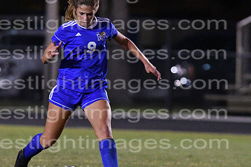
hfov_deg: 2.9
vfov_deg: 1.9
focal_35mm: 710
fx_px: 4948
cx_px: 74
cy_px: 99
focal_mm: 300
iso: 10000
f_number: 3.5
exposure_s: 1/640
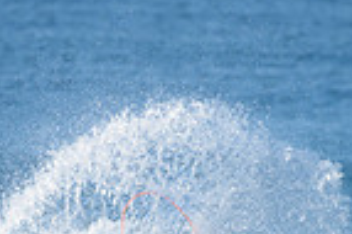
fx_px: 19797
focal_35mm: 2027
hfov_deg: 1.0
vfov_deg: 0.7
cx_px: 158
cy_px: 262
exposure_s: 1/2000
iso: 280
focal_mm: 500
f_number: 5.6
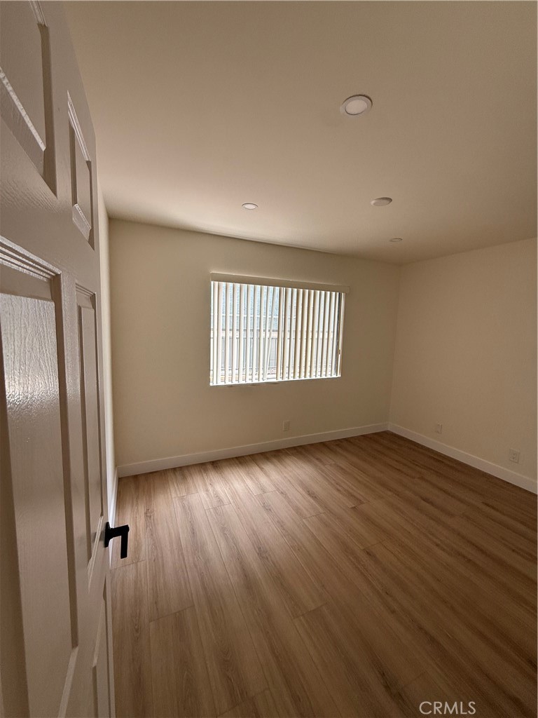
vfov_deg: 102.1
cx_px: 269
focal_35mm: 14
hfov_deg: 85.7
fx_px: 290
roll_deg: -1.1
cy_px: 359
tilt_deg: -7.0
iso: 64
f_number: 2.2
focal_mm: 2.22
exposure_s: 1/140
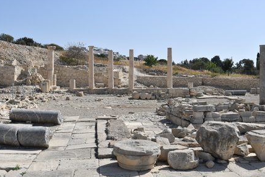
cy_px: 90
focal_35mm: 37
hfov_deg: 51.9
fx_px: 272
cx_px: 130
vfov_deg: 35.9
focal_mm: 24
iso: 200
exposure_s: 1/500
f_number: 11
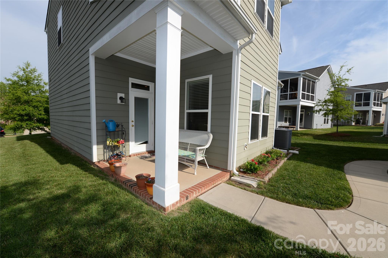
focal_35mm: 14
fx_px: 151
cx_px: 194
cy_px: 129
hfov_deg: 104.3
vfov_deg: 81.2
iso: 100
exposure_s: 1/200
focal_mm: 14
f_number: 10
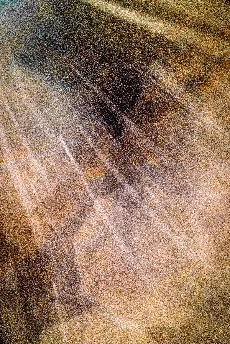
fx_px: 335
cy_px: 172
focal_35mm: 35
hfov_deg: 37.9
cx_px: 115
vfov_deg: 54.4
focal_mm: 35
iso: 3200
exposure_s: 1/5
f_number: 3.5
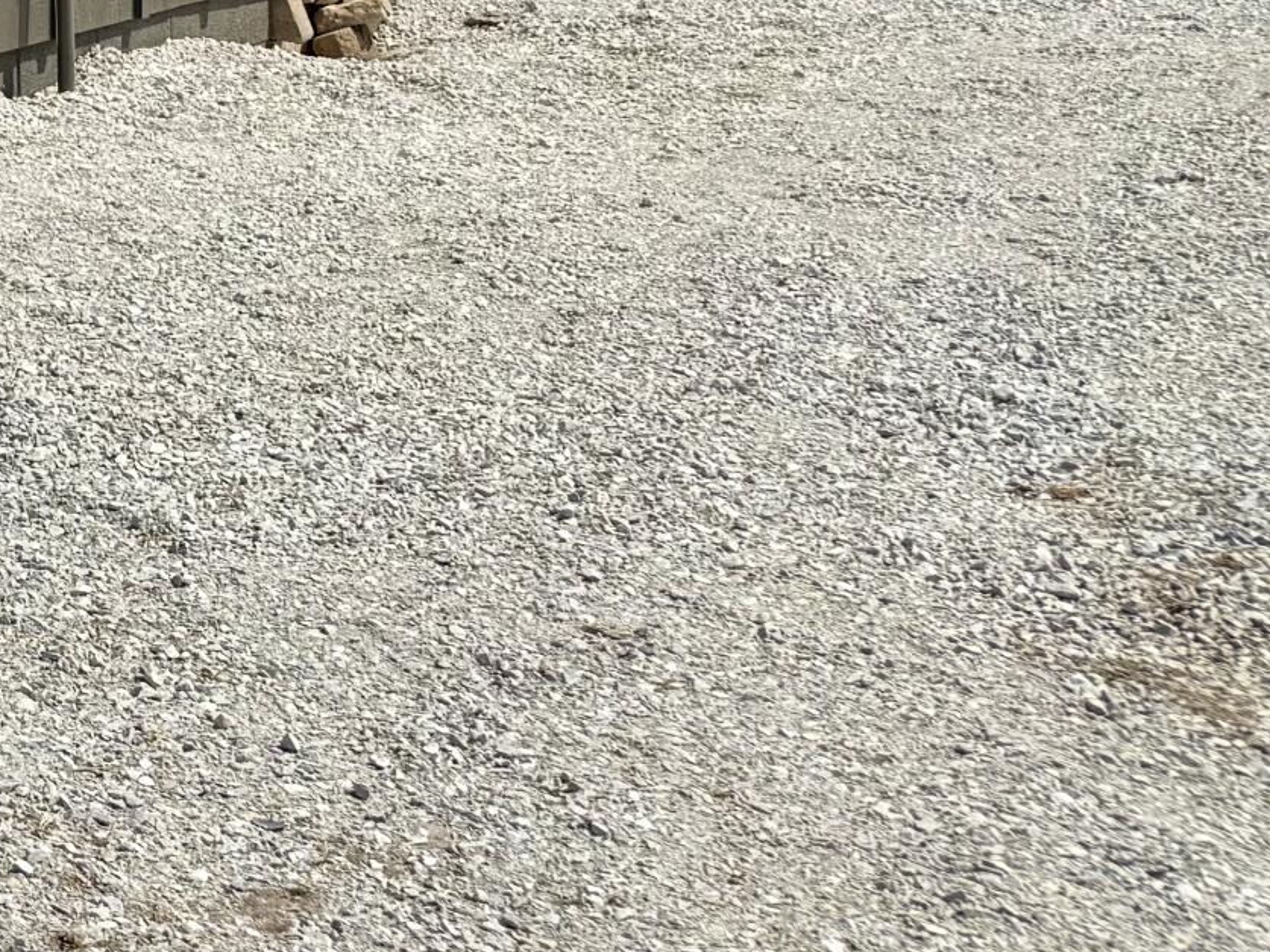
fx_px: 3156
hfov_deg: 18.1
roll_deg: +1.0
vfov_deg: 15.7
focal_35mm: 86
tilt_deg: -0.5
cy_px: -514
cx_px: -1000
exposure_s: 1/6173
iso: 80
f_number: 1.78
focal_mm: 6.76
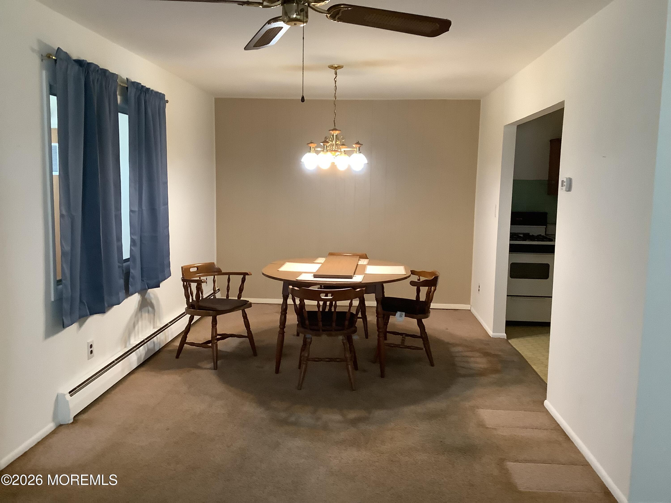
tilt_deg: -5.8
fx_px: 601
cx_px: 336
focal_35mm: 31
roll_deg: -0.2
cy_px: 252
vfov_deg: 45.4
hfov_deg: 58.4
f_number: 2.4
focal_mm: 3.3
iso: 320
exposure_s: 1/40
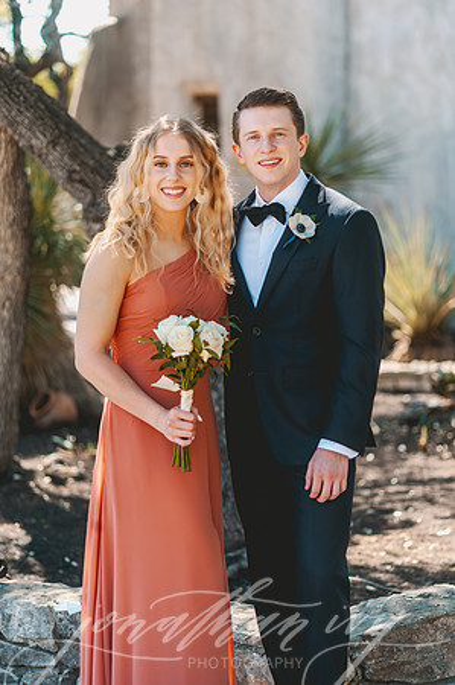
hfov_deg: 13.0
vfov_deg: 19.5
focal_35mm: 105
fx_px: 1995
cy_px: 342
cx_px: 228
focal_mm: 105
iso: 200
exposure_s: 1/640
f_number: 2.8
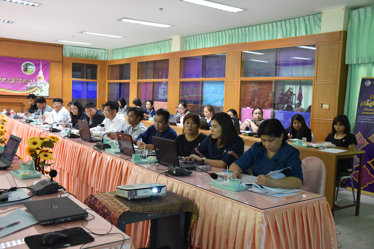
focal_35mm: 34
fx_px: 358
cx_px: 187
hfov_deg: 55.1
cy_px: 124
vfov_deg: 38.4
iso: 1400
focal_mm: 23
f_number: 3.8
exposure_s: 1/60
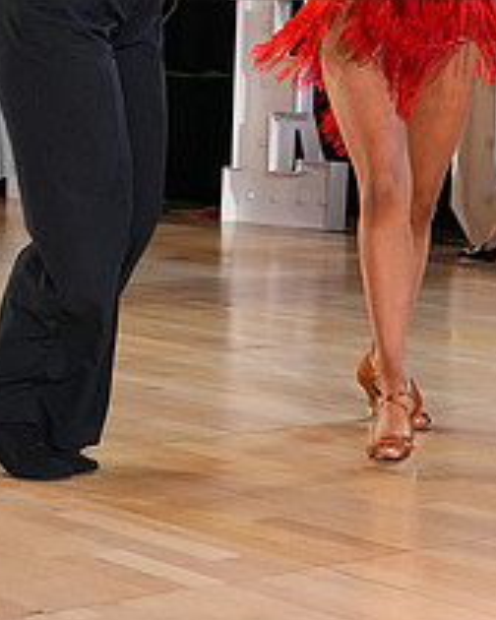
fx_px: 2239
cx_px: 241
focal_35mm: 122
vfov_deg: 15.3
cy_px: -97
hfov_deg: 12.6
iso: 5000
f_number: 6.3
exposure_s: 1/200
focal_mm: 47
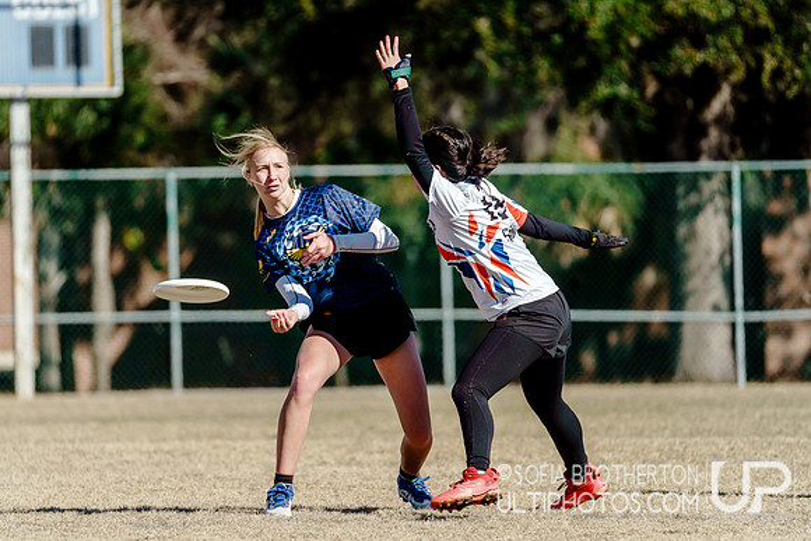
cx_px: 364
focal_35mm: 456
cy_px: 263
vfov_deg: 3.0
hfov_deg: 4.5
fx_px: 10277
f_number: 6.3
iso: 125
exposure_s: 1/1250
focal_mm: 414
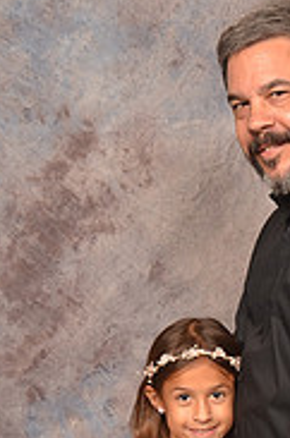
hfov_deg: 11.9
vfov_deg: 17.3
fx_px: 1385
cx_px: 232
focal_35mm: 114
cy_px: 503
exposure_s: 1/60
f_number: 5.6
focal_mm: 24
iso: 200
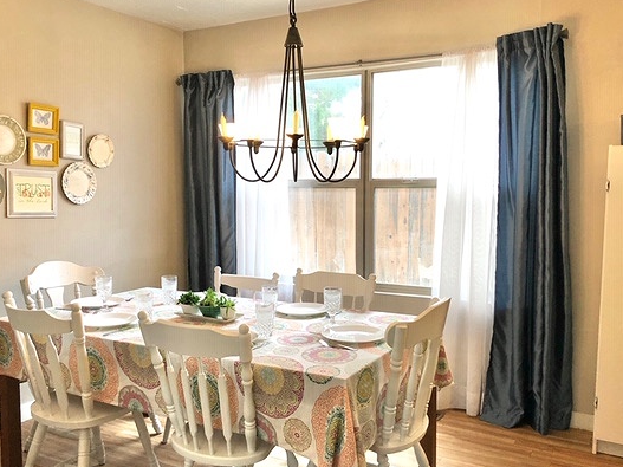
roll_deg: -0.2
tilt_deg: -6.0
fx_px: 612
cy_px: 258
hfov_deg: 54.0
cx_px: 324
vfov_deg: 41.7
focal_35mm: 34
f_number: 1.8
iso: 40
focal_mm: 3.99
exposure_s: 1/30
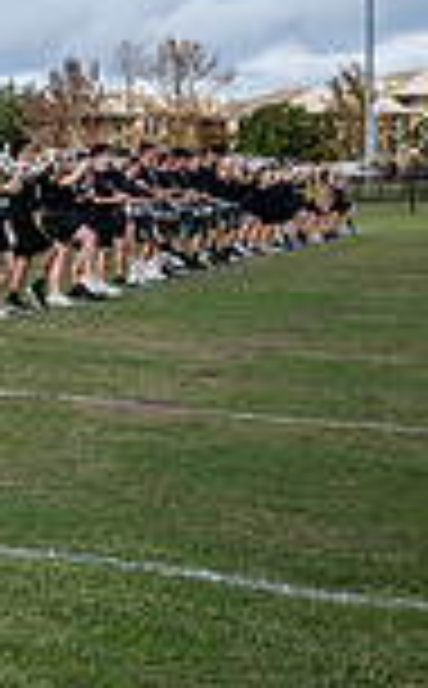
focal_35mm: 93
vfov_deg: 22.2
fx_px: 1744
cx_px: -640
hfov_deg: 11.3
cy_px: 191
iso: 125
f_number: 2.8
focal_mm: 24
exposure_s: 1/1250
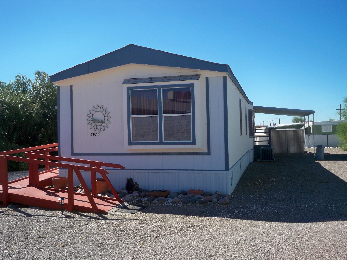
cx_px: 174
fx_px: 351
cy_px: 130
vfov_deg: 40.7
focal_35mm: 35
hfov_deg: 52.6
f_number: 4.7
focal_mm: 6.3
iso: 80
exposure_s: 1/400
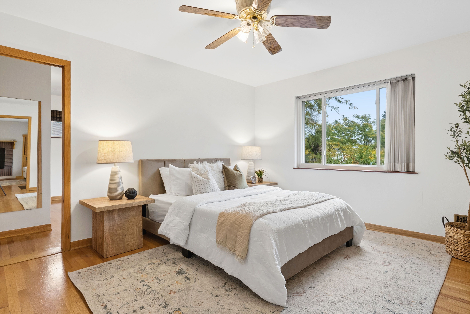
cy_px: 157
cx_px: 235
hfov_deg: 86.9
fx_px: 248
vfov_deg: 64.6
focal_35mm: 19
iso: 800
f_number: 8
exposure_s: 1/30
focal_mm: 19
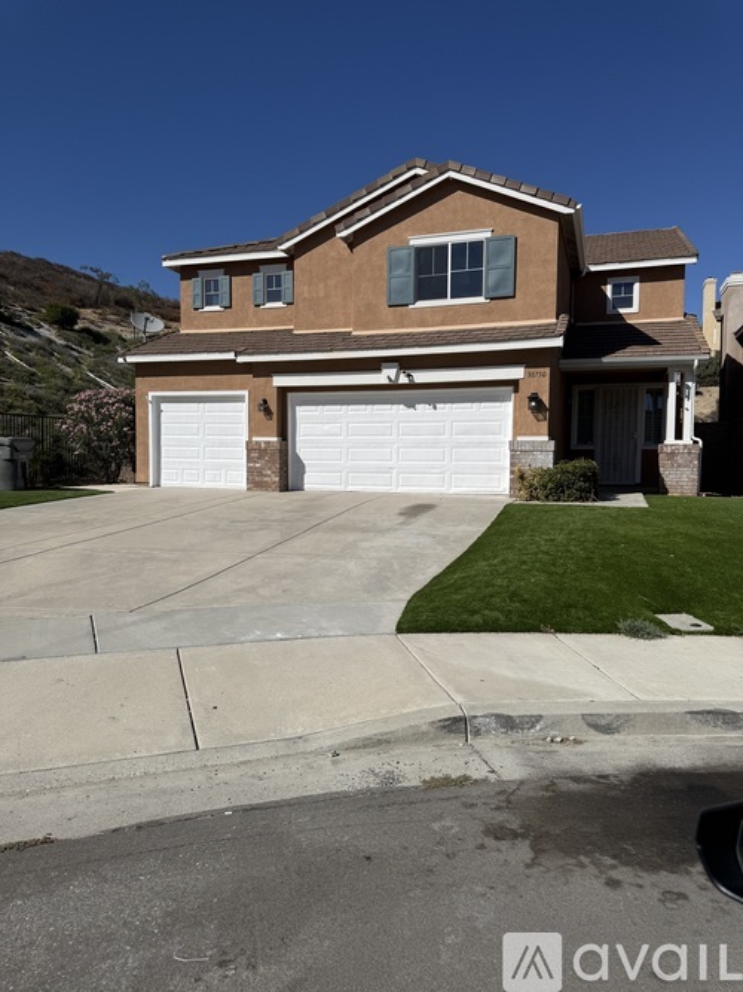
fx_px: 687
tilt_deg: -2.5
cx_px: 372
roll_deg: -1.0
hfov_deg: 56.8
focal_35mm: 24
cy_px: 496
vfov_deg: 71.6
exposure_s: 1/10309
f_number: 1.78
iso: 80
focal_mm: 6.76
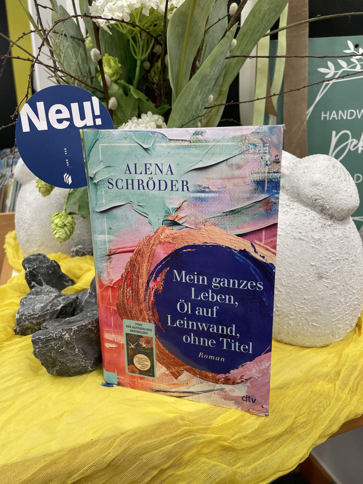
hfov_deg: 53.1
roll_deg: +1.7
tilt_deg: -14.6
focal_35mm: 26
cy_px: 242
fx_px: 364
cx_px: 182
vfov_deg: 67.3
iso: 100
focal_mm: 4.2
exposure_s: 1/118
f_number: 1.6
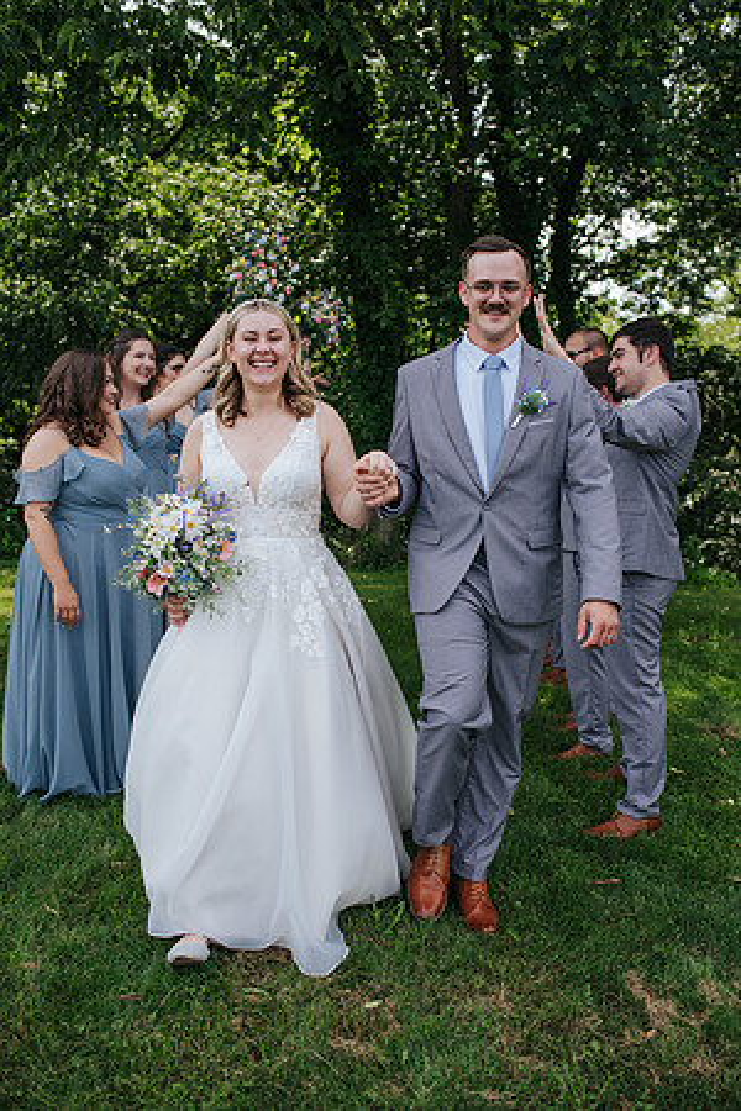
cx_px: 370
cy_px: 556
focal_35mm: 35
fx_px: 1081
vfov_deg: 54.4
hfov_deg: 37.9
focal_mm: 35
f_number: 3.2
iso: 100
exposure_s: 1/400
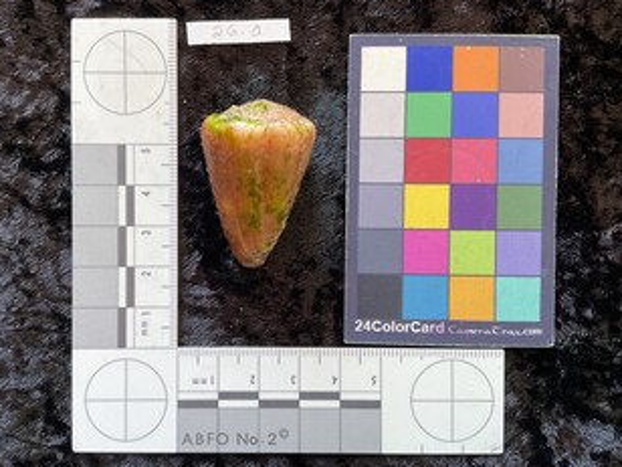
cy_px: 238
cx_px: 277
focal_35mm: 33
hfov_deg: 55.2
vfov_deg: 42.9
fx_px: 593
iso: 50
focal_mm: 3
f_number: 1.8
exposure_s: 1/60
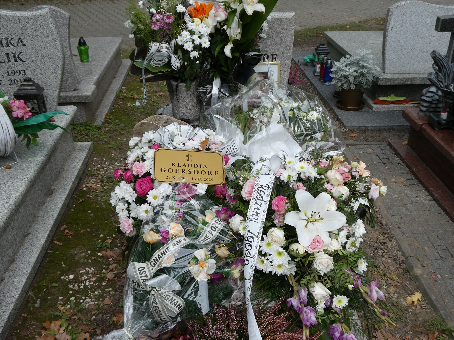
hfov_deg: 52.6
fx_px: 459
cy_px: 170
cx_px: 227
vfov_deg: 40.7
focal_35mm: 35
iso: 80
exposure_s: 1/125
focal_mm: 6.3
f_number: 3.7
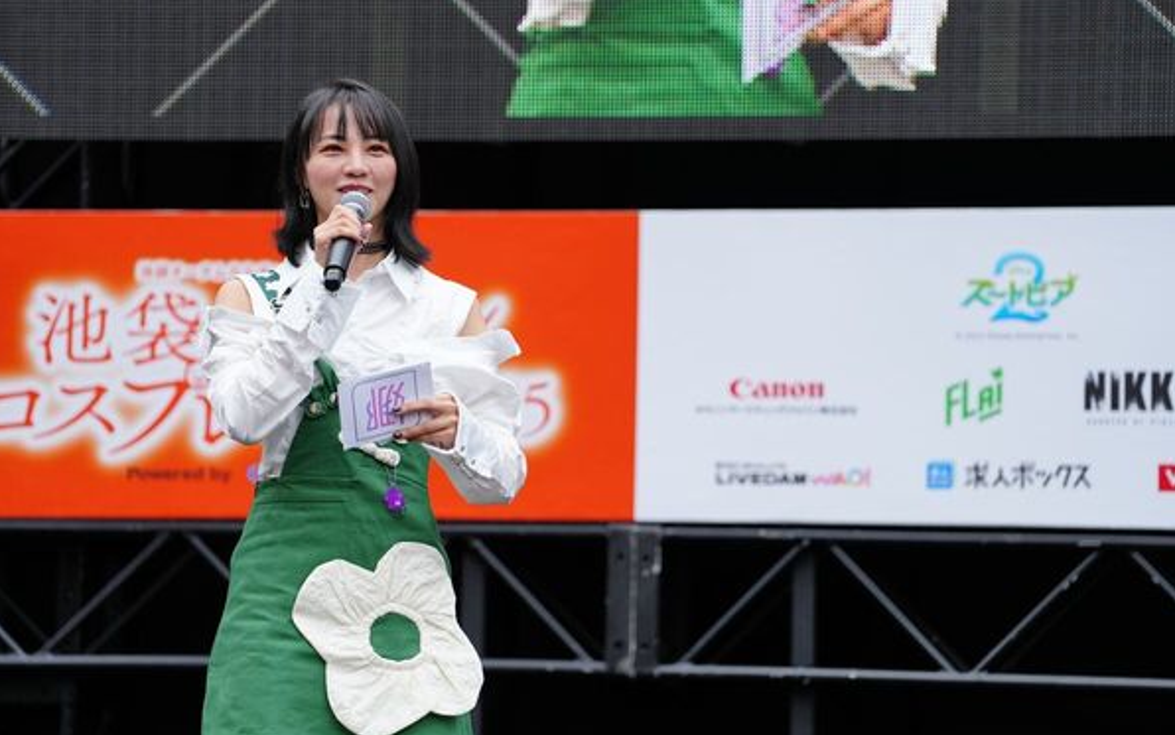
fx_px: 5222
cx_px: 586
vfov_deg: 8.1
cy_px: 347
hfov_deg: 12.8
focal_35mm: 163
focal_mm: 159
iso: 200
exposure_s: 1/400
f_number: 2.8
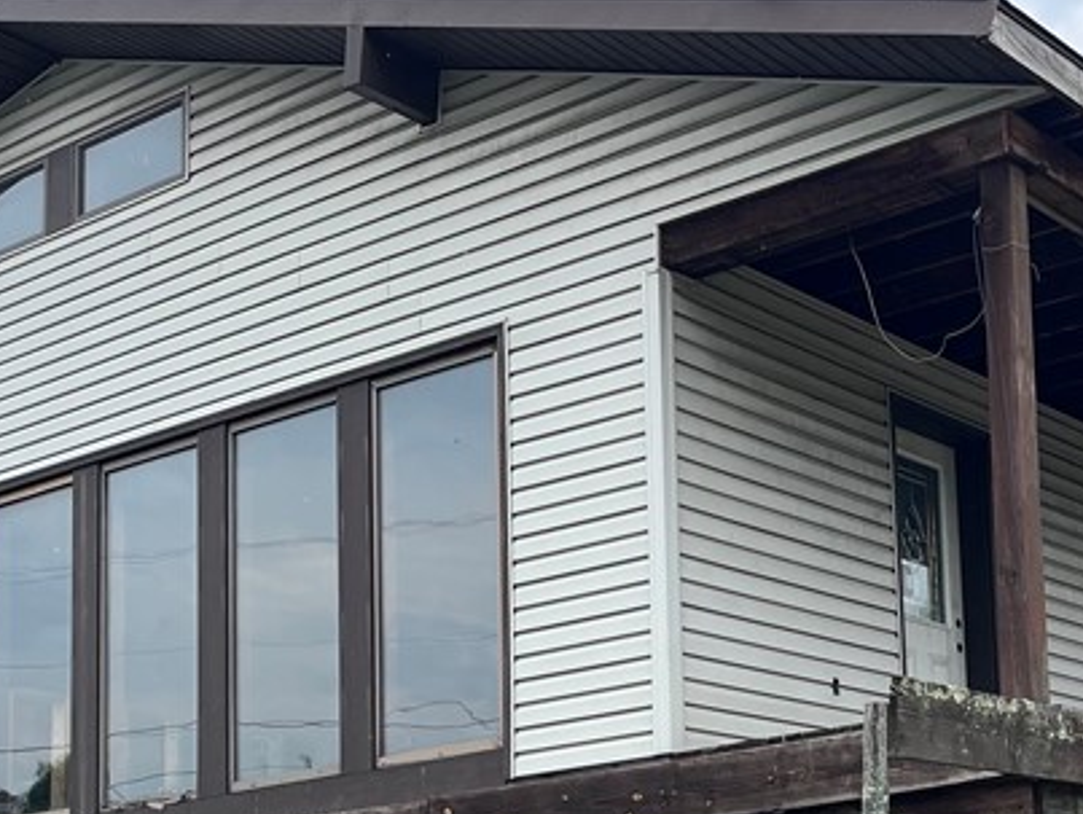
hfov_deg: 28.7
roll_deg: +2.5
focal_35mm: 66
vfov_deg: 21.7
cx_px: 884
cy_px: 763
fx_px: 2067
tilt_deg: +9.0
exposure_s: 1/1721
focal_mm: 5.1
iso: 50
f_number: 1.6
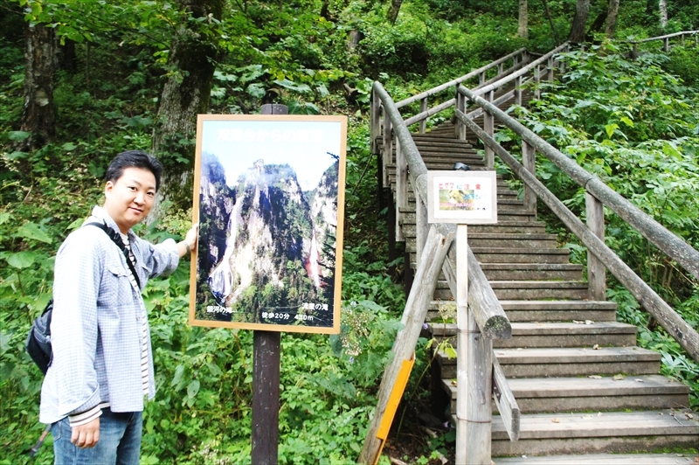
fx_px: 524
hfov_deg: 67.4
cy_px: 232
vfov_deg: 47.9
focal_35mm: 27
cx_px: 350
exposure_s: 1/30
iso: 1600
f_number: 3.5
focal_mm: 18
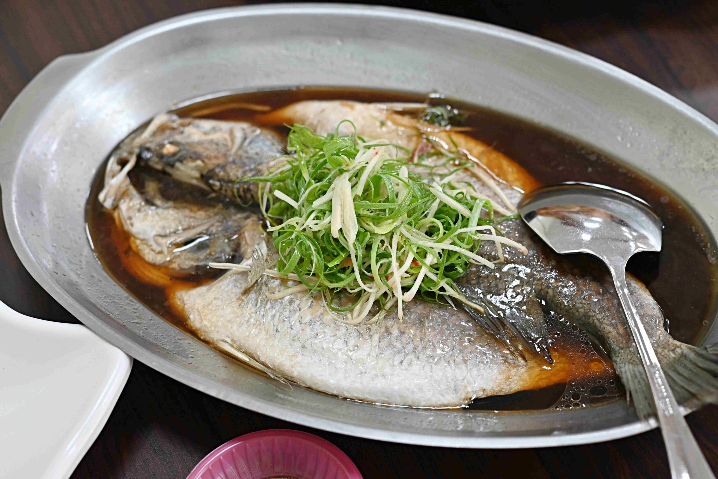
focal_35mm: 75
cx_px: 359
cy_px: 240
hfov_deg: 27.0
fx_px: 1496
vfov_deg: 18.2
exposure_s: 1/200
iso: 500
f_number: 3.2
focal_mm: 50
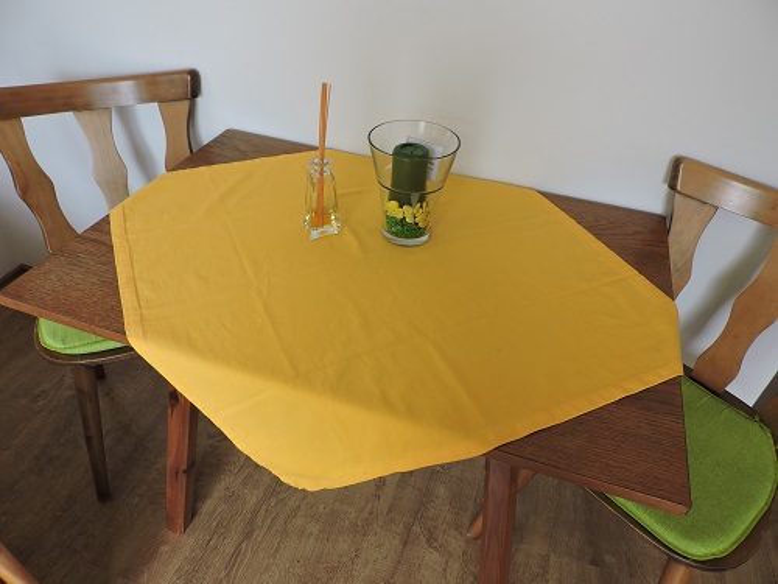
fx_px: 539
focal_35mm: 24
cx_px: 389
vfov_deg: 56.8
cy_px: 292
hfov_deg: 71.6
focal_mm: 4.3
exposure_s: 1/30
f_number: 3
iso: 180
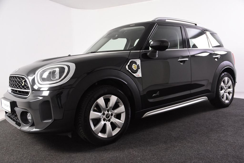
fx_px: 224
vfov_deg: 40.0
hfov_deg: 57.2
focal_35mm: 33
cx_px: 122
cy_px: 82
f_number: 4.5
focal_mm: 22
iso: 1600
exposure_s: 1/50
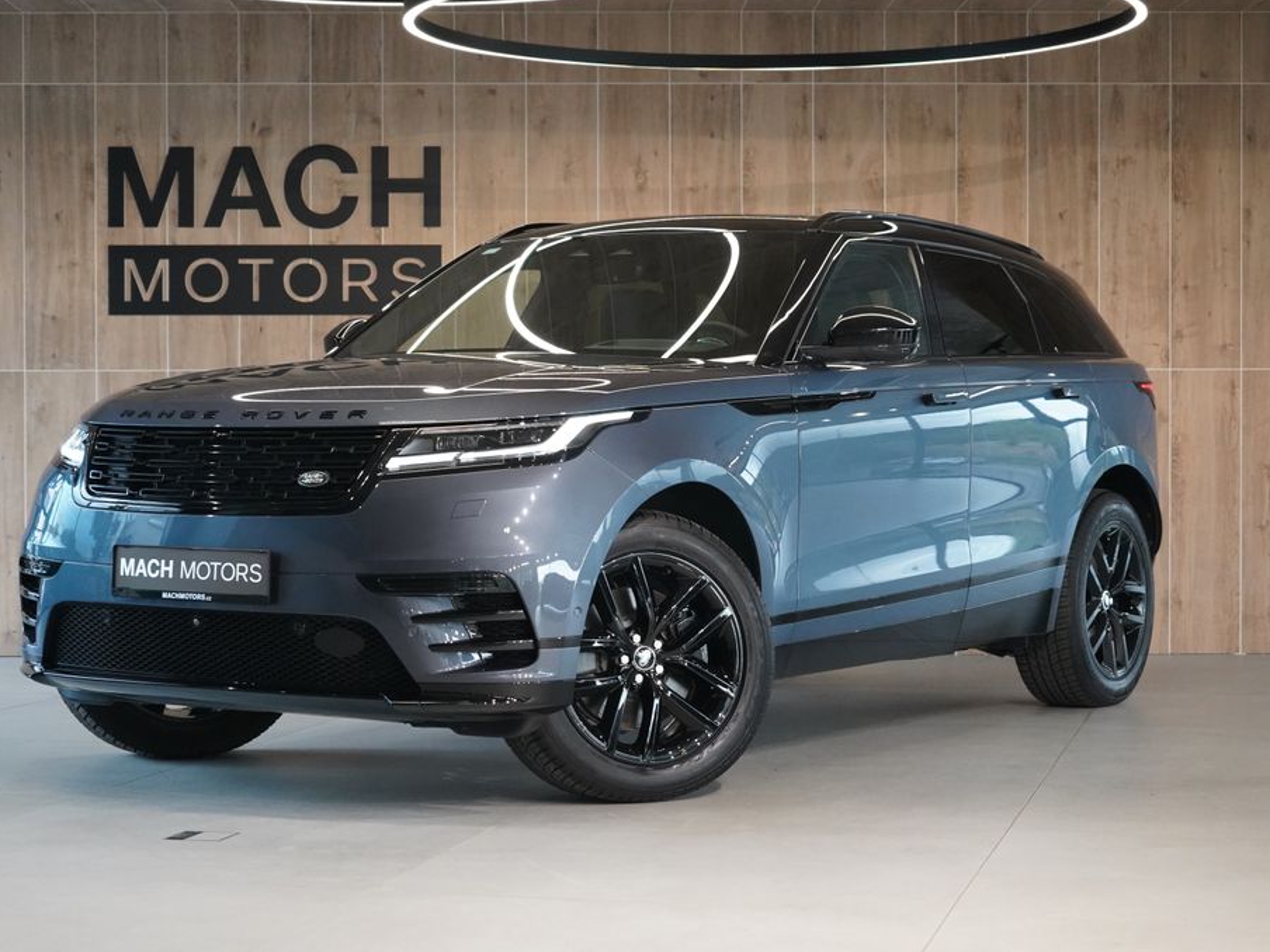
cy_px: 474
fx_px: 2678
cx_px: 586
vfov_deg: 20.2
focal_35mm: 73
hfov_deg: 26.7
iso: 8000
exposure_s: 1/160
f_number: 5.6
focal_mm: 67
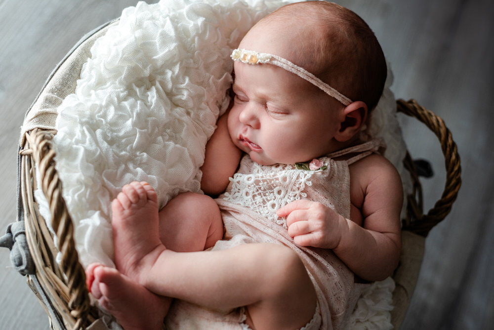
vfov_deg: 27.0
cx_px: 247
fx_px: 686
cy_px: 165
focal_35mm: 50
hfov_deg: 39.6
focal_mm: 50
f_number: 3.5
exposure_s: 1/400
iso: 640
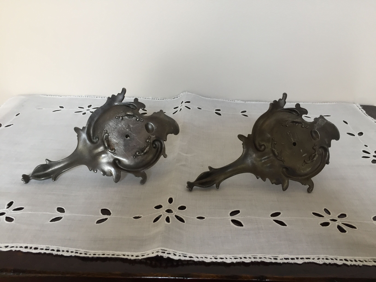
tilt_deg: -29.1
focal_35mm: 29
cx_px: 188
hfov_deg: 61.7
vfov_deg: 48.2
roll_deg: -0.7
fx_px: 315
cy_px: 141
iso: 100
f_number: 2.2
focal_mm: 4.15
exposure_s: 1/33
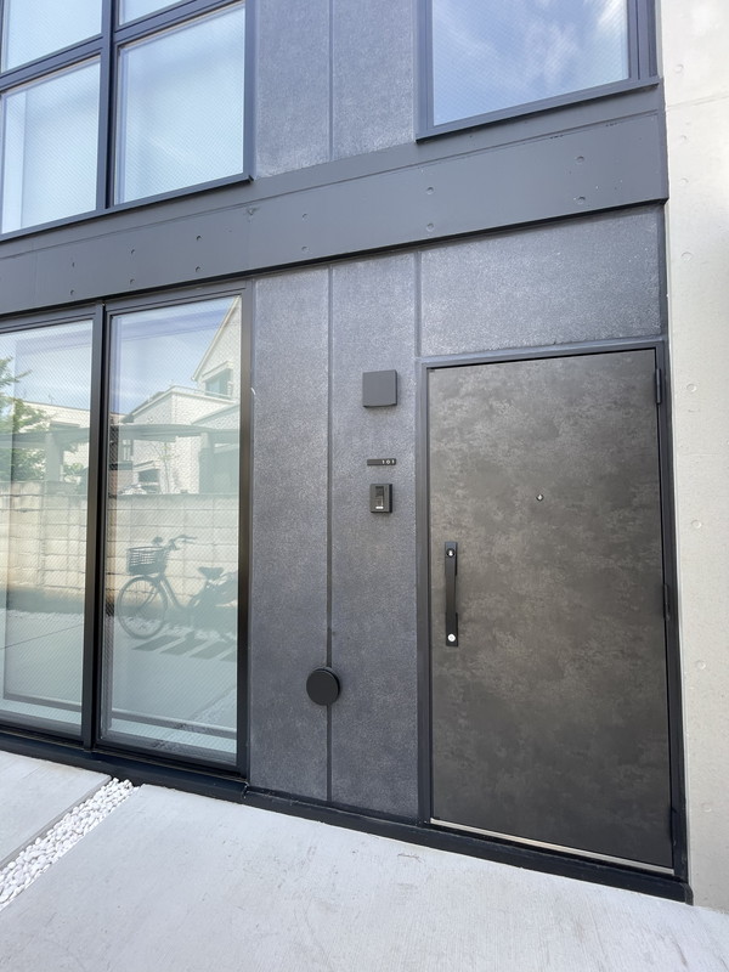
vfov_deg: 102.1
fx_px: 393
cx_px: 364
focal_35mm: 14
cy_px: 486
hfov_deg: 85.7
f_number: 2.4
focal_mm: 1.55
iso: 25
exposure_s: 1/99
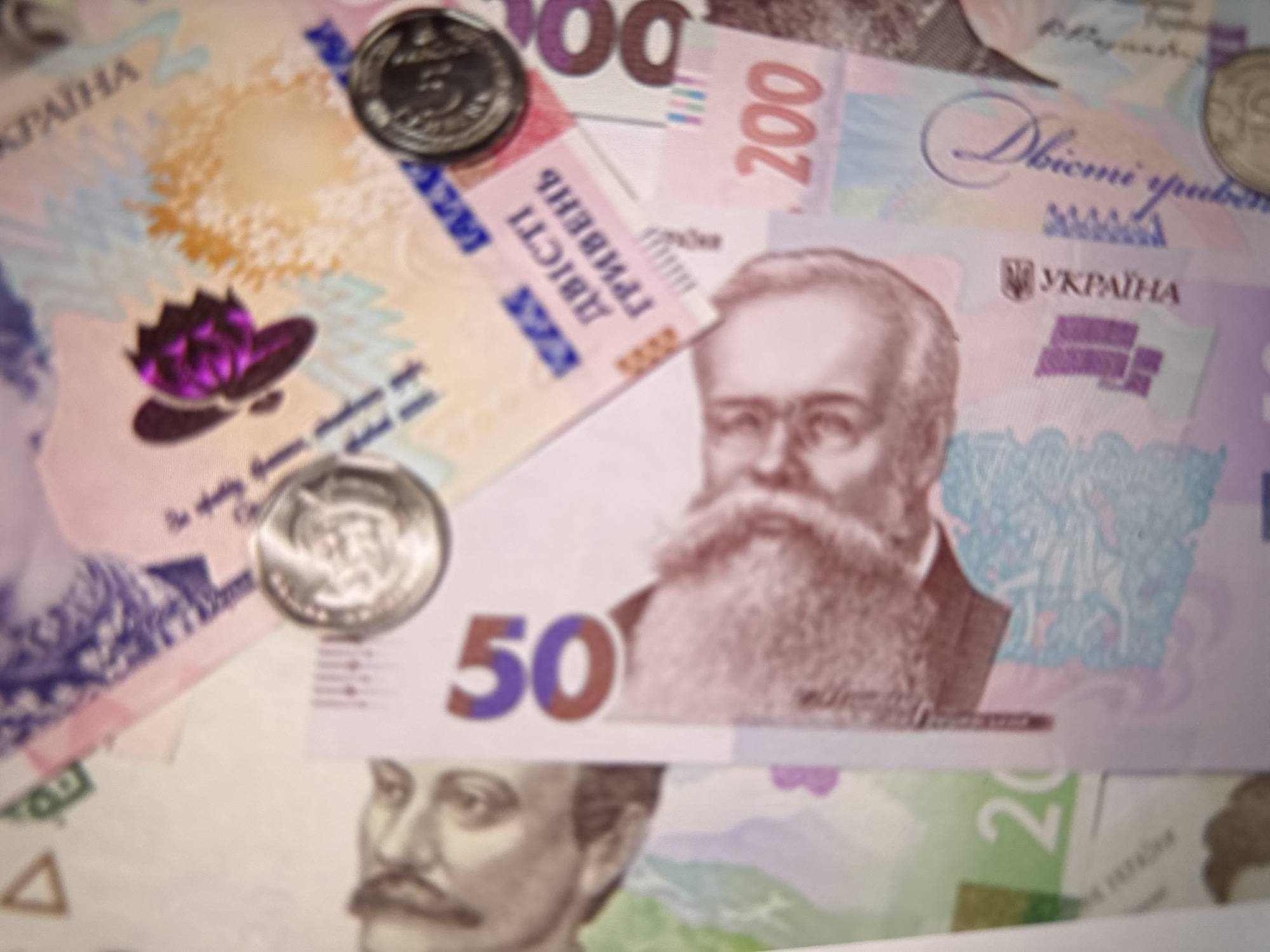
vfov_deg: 56.8
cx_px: 635
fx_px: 881
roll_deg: +1.8
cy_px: 476
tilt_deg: -32.3
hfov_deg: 71.6
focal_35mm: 24
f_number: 1.78
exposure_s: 1/353
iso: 80
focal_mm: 6.76
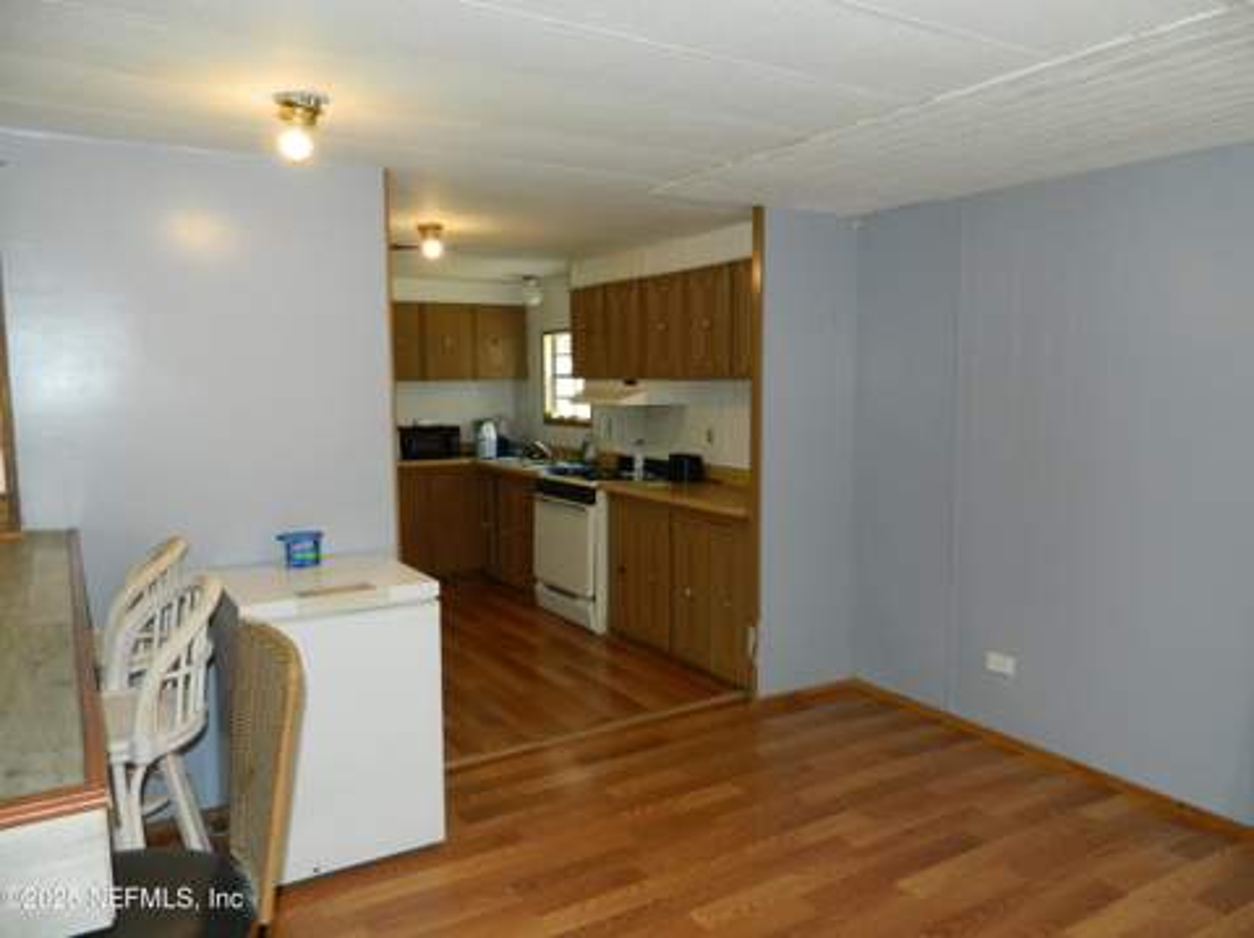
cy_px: 469
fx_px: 905
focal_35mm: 25
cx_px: 627
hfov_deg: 69.4
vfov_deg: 54.8
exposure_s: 1/30
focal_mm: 4.5
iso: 200
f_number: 3.1
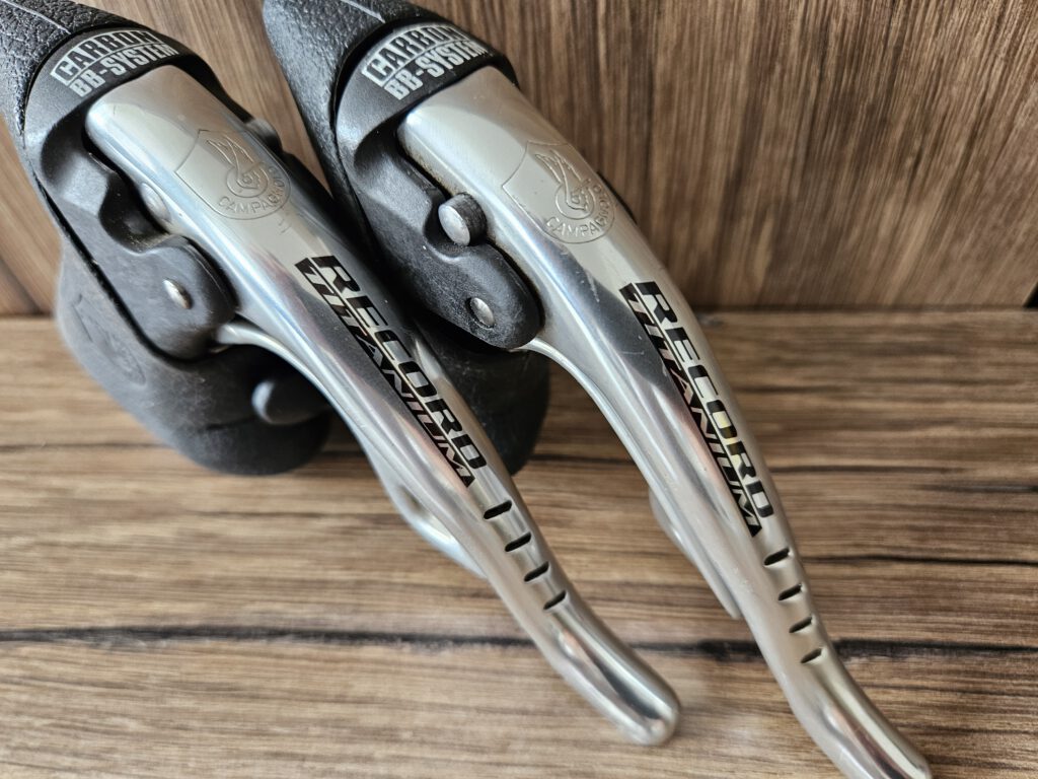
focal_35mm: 23
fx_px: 690
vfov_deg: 58.9
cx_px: 519
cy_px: 390
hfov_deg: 73.9
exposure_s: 1/100
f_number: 1.8
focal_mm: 5.4
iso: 200
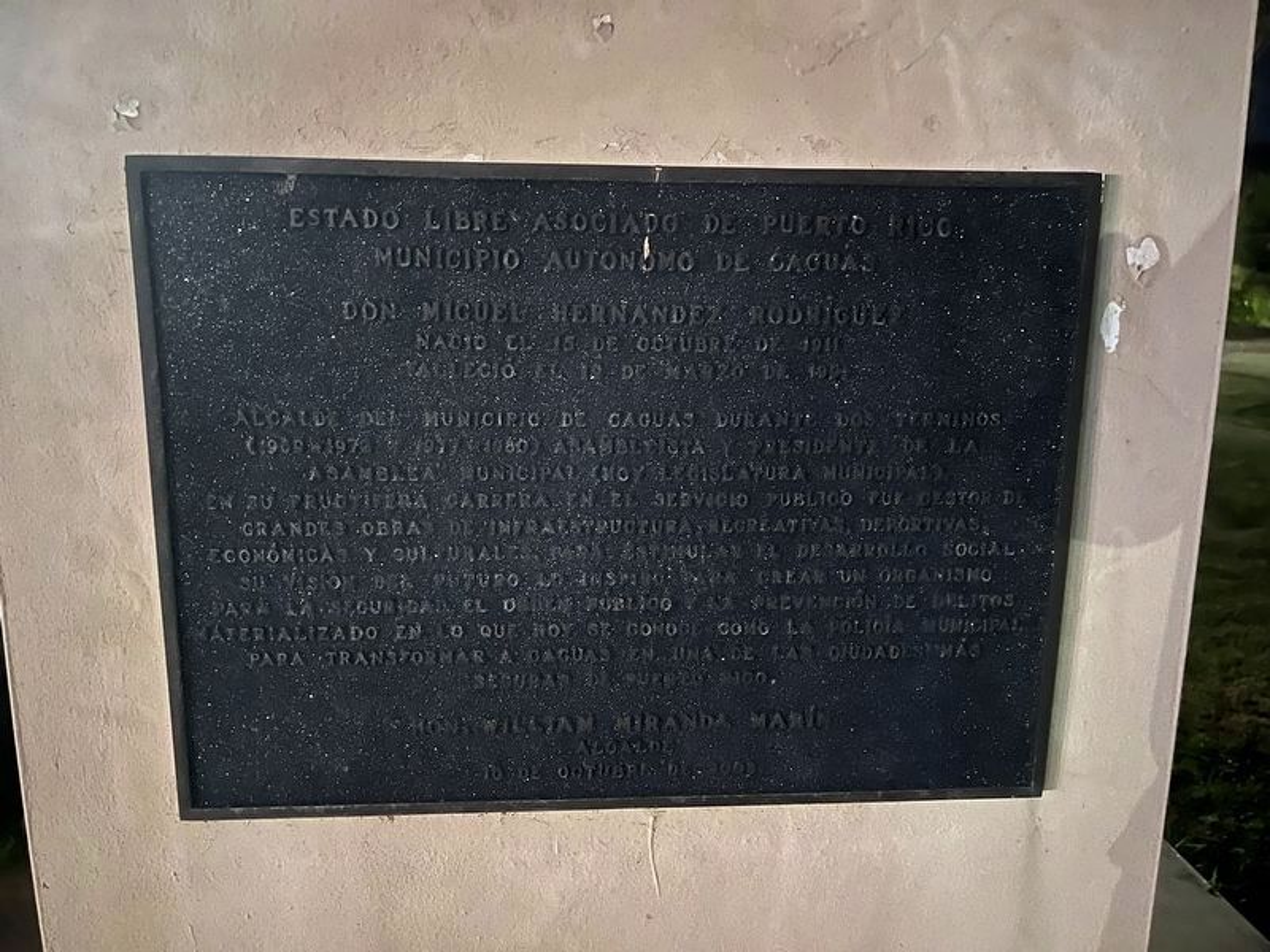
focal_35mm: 26
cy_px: 476
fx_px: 954
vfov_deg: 53.1
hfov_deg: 67.3
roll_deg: +0.1
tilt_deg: -11.6
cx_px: 635
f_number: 1.6
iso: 1000
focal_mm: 5.1
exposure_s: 1/5
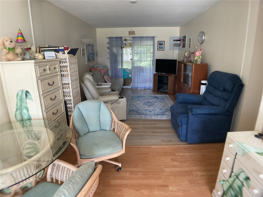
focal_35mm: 29
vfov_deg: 48.2
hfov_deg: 61.7
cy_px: 98
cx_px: 132
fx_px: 220
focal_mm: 3
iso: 100
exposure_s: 1/60
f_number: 1.8
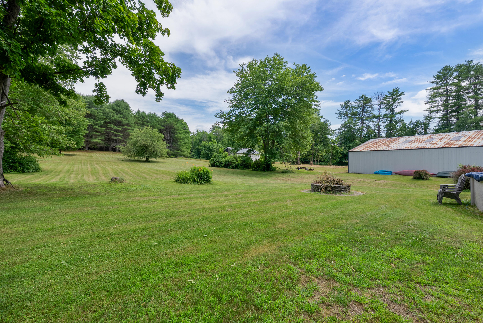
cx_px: 242
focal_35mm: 16
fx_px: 215
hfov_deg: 96.7
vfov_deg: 73.8
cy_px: 162
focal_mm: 16
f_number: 8
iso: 320
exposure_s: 1/800
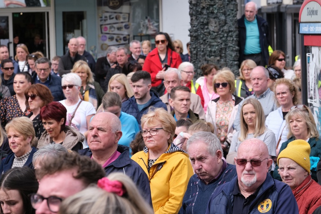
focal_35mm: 165
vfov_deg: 8.3
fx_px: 1471
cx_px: 141
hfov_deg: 12.5
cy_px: 115
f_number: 8
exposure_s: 1/500
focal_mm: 90.6
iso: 400
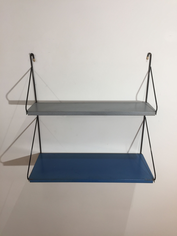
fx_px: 198
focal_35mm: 29
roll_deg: +0.8
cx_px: 88
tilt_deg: -20.2
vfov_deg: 61.7
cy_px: 118
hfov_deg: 48.2
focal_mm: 4.15
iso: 40
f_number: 2.2
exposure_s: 1/50
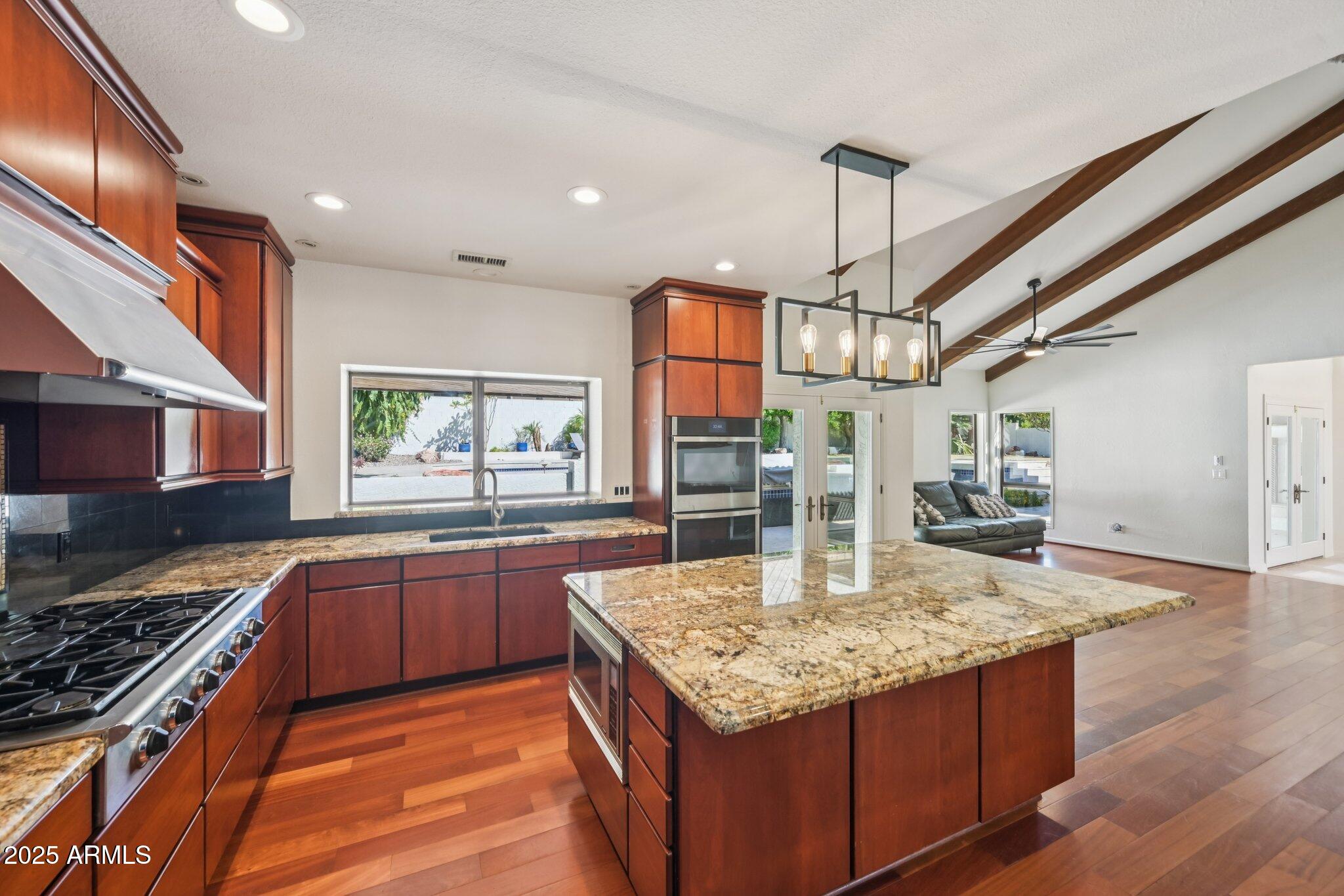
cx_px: 672
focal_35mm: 14
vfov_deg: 81.2
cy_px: 448
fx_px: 523
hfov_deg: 104.3
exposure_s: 1/50
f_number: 8
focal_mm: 14
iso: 500
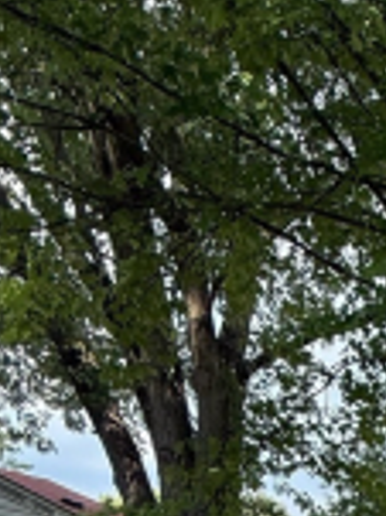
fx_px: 923
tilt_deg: -13.4
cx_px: 789
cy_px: 931
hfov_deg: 16.9
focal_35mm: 62
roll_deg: -1.0
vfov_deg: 21.0
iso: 64
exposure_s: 1/514
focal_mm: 2.22
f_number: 2.2
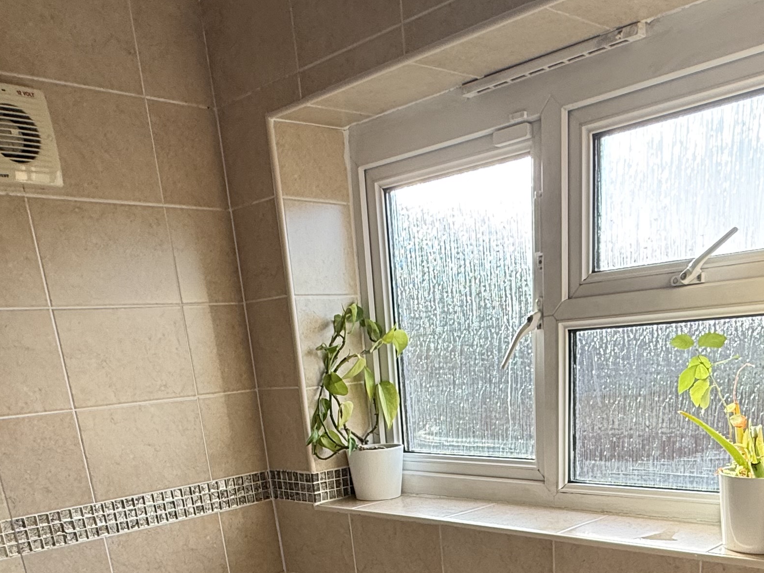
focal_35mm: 36
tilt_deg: -21.1
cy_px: 653
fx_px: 795
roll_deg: +4.5
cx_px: 446
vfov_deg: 33.7
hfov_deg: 51.1
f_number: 2.2
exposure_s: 1/99
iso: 80
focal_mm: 2.22
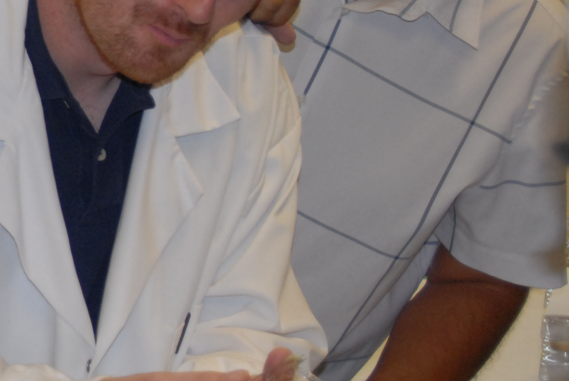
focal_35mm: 155
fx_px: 2453
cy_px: 42
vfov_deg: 8.8
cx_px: -148
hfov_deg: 12.8
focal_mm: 38
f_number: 4
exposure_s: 1/90
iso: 400
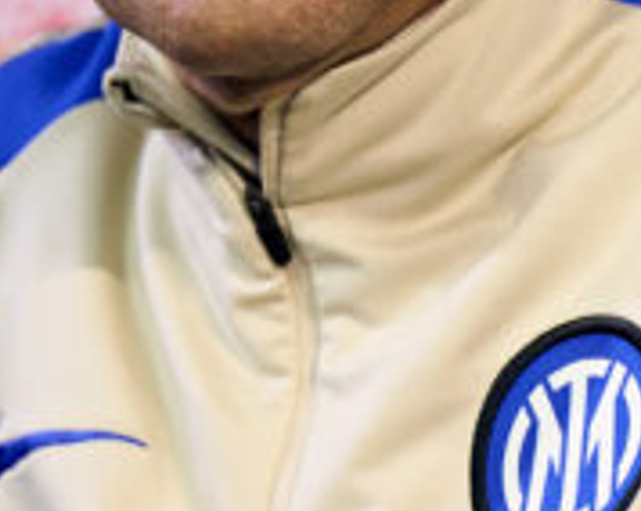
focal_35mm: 675
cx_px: 1131
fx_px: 12791
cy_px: -92
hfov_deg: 2.9
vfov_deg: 2.3
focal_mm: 125
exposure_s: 1/250
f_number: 2.8
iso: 1600
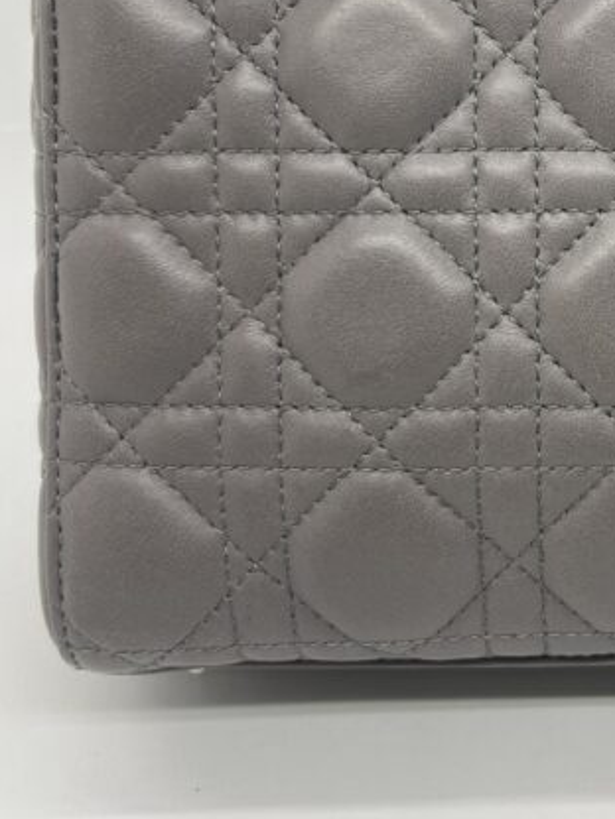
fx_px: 1516
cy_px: 163
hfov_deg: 22.0
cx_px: 627
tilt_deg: -30.1
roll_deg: -1.0
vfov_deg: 29.6
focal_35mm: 64
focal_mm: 5.7
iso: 32
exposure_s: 1/101
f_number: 1.5
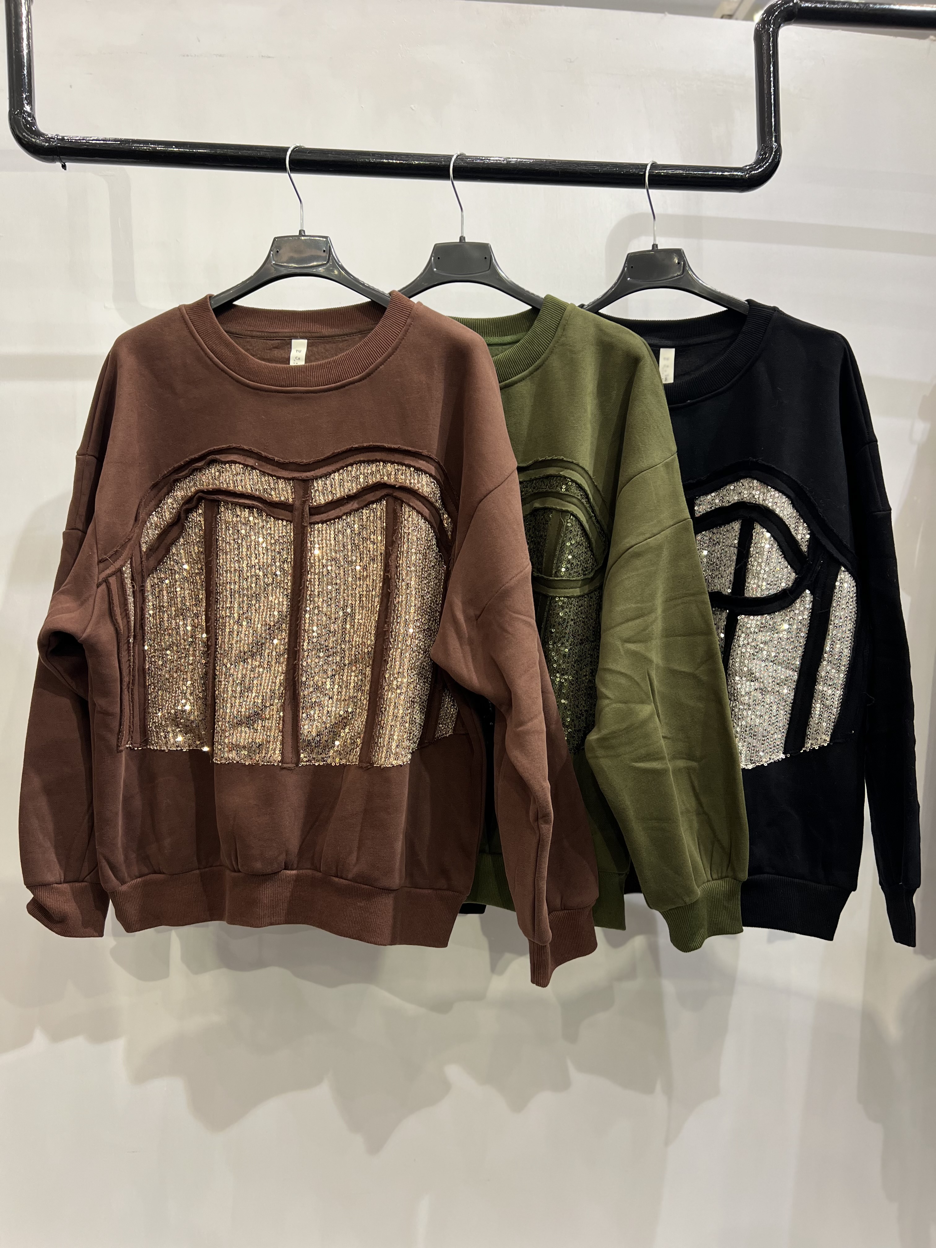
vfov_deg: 67.3
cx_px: 468
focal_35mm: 26
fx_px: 937
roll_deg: +0.8
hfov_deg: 53.1
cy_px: 624
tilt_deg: -0.5
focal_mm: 5.7
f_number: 1.5
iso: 100
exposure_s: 1/100
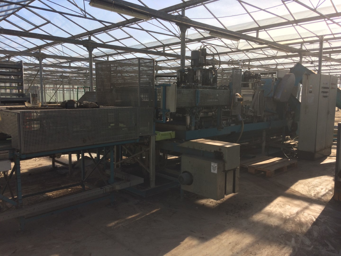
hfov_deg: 61.7
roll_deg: +0.3
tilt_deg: -8.5
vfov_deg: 48.2
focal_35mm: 29
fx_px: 286
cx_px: 170
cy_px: 128
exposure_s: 1/1001
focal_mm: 4.15
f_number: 2.2
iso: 32
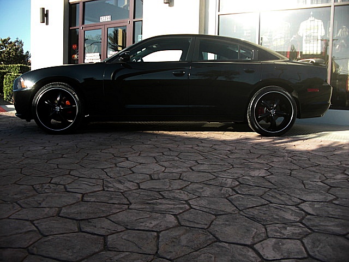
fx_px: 363
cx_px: 174
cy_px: 131
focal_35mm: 36
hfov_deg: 51.4
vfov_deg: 39.7
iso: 50
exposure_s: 1/250
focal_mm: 6.3
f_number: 2.8
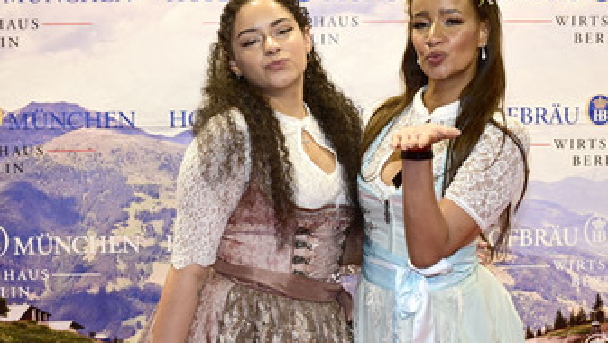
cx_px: 347
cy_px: 206
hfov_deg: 33.3
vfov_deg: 19.1
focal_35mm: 63
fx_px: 1016
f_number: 5.6
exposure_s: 1/200
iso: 1000
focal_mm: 45
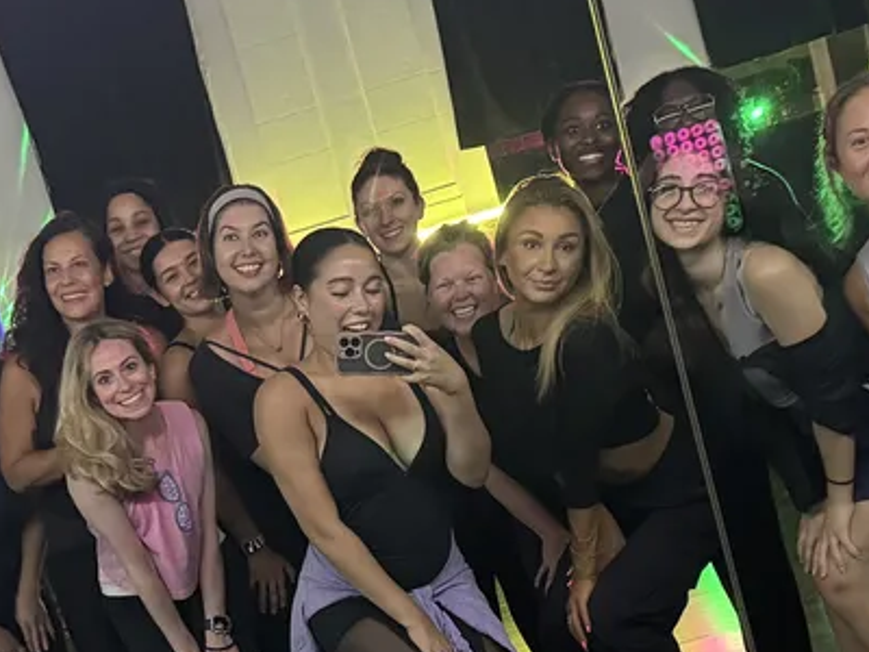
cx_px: 356
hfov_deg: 29.3
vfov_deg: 21.7
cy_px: 599
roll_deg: +16.0
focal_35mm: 66
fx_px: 1657
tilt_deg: -7.8
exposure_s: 1/30
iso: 1000
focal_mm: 6.76
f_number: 1.78
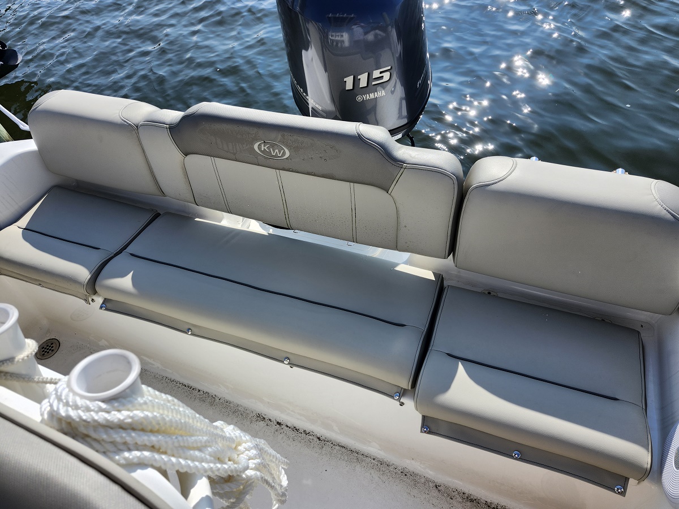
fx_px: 451
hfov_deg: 73.9
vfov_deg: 58.9
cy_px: 254
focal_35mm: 23
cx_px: 340
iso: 25
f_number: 1.8
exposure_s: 1/1610
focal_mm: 5.54
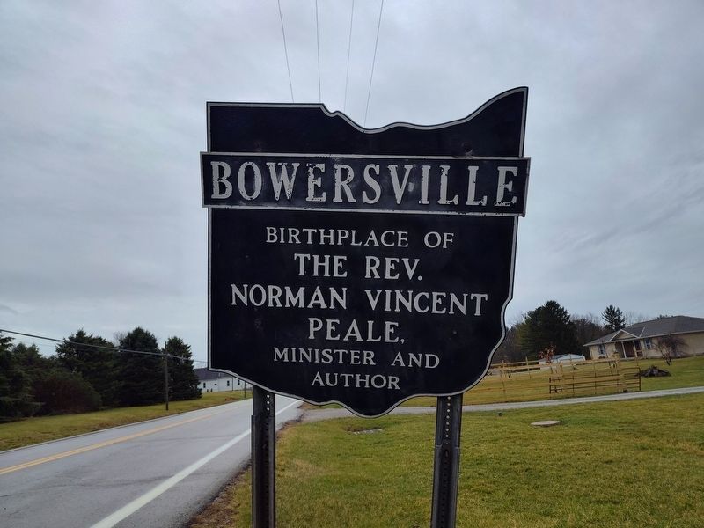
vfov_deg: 58.9
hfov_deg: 73.9
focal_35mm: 23
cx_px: 352
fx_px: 468
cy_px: 264
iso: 100
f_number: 1.8
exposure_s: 1/306
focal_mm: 5.56
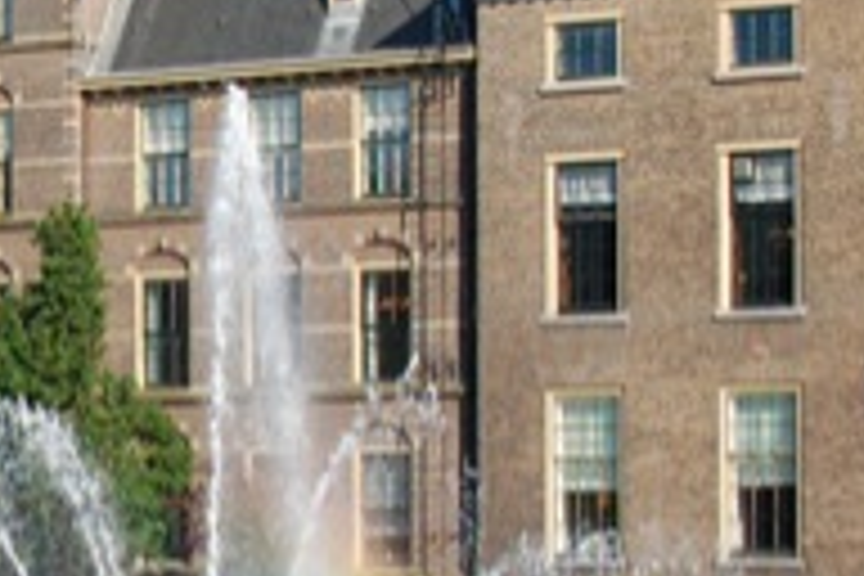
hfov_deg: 11.6
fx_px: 4192
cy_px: 457
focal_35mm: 175
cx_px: -130
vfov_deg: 7.8
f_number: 9
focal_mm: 35
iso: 200
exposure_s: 1/250
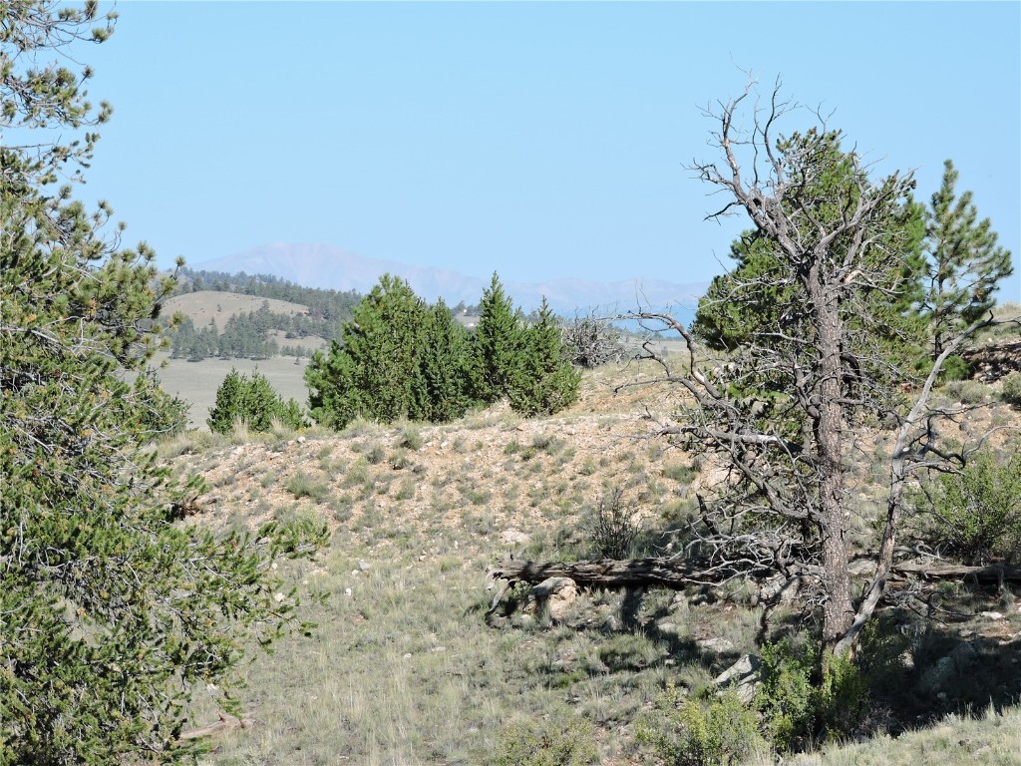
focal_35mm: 155
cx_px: 510
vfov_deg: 9.6
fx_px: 4572
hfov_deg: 12.7
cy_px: 383
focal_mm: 27.6
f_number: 4.4
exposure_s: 1/500
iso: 100
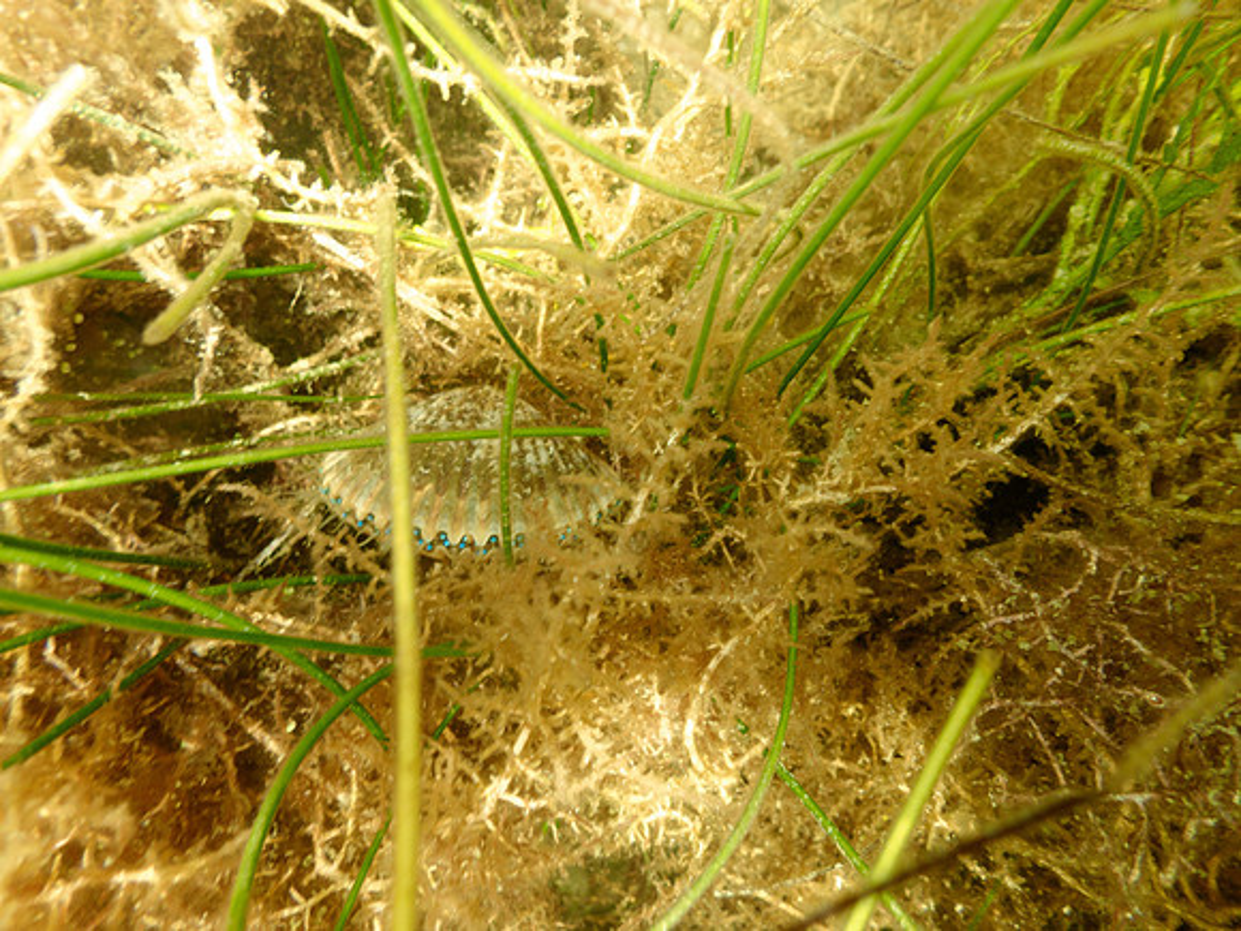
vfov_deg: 54.9
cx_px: 620
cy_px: 466
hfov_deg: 69.4
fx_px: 896
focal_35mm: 25
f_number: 2.8
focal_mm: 4.5
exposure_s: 1/80
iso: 100
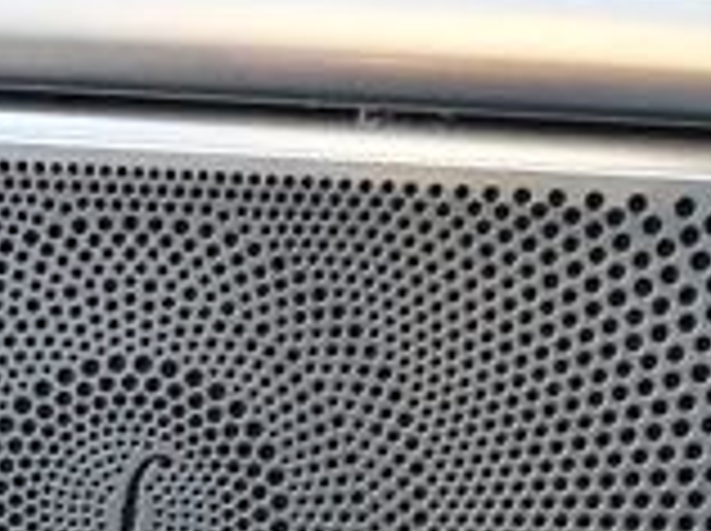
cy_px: 502
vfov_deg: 9.0
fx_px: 3363
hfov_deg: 12.1
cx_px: 252
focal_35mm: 164
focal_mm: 28
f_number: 4.2
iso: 1800
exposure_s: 1/125
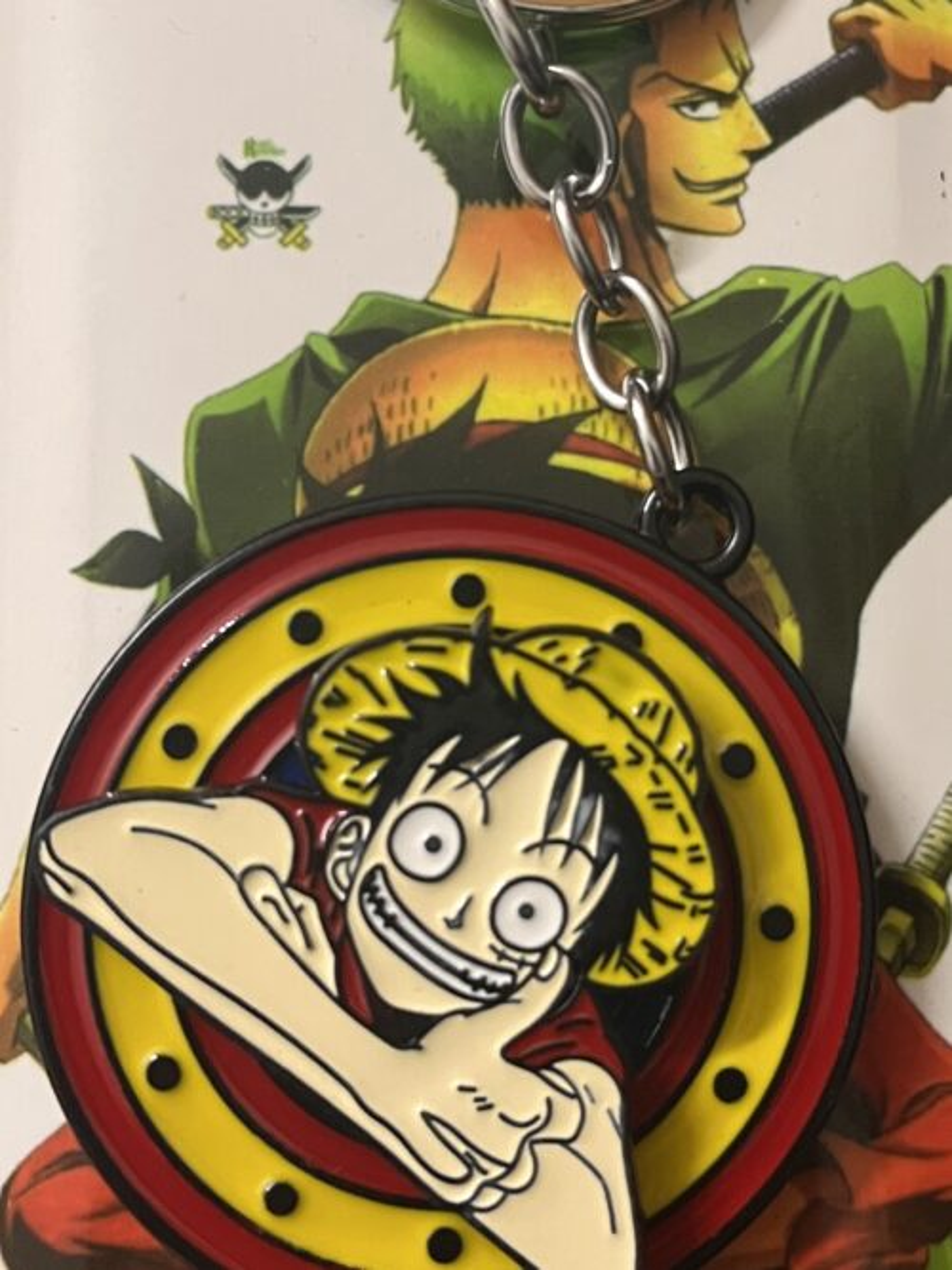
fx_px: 954
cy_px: 635
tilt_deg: -77.8
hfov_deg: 53.0
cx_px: 476
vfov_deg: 67.3
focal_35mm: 26
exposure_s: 1/33
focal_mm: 5.1
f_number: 1.6
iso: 500
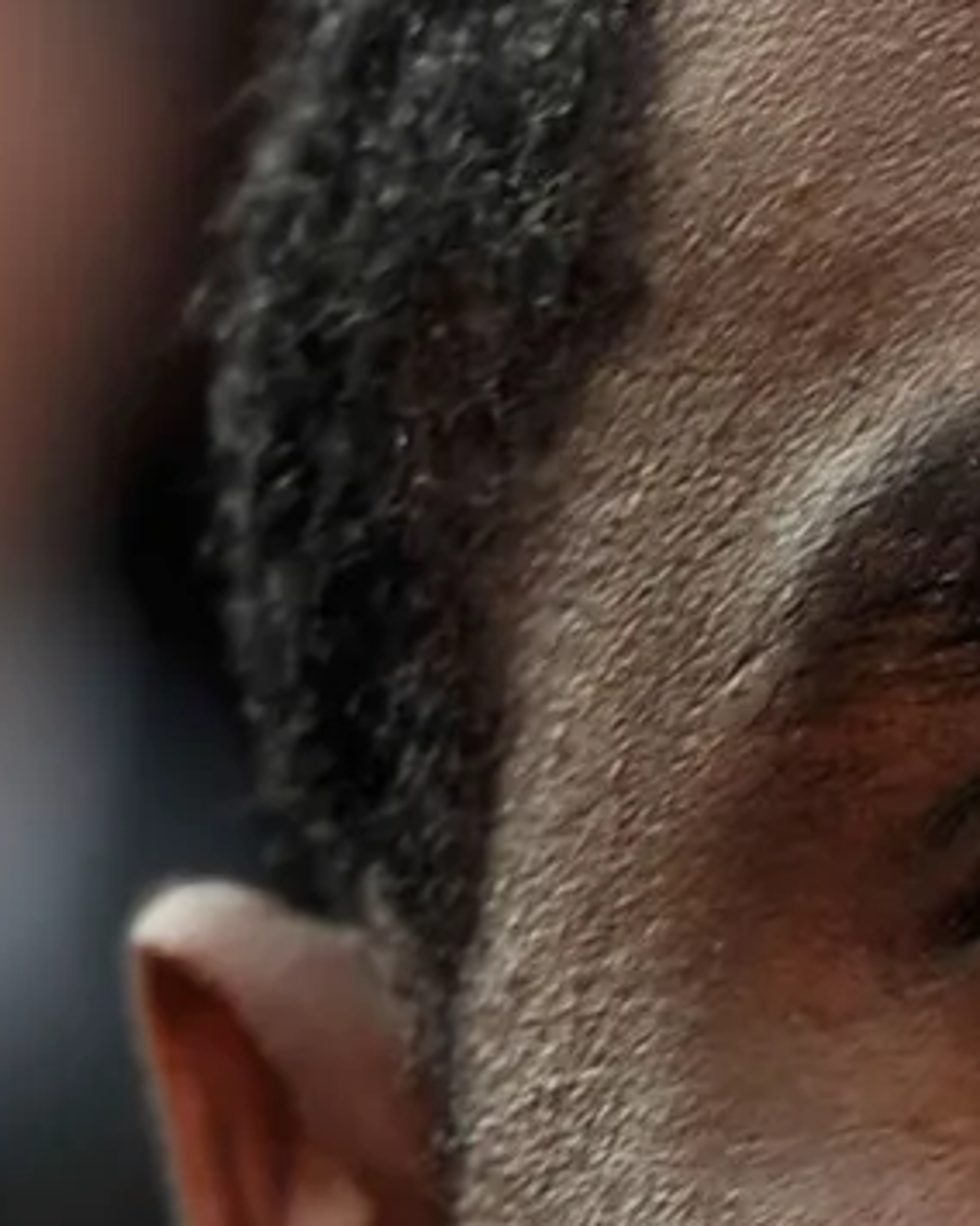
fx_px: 36835
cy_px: 1932
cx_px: 1884
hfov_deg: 1.5
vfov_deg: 1.9
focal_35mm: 1016
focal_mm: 200
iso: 200
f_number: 5.6
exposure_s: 1/250
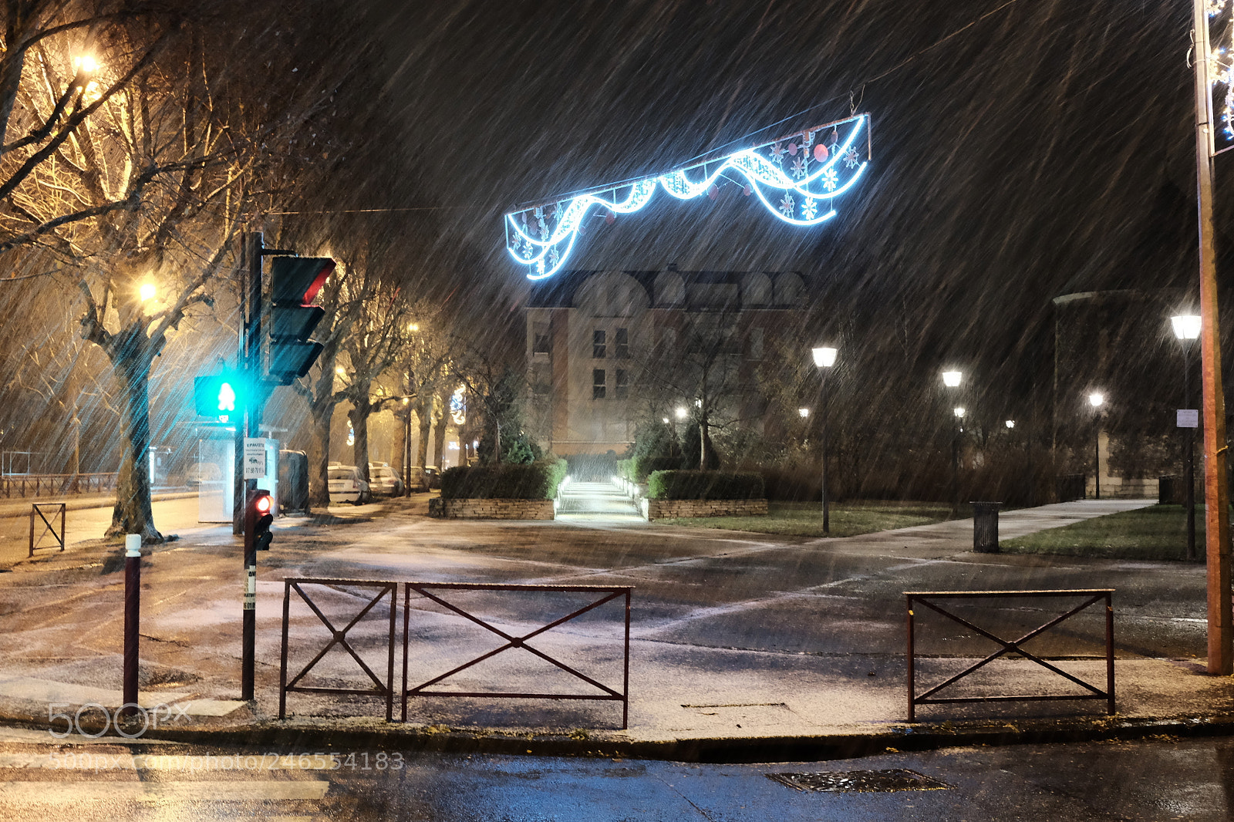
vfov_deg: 32.6
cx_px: 617
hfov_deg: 47.4
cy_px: 411
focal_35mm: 41
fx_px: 1405
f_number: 5.6
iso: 3200
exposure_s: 1/3.5
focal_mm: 27
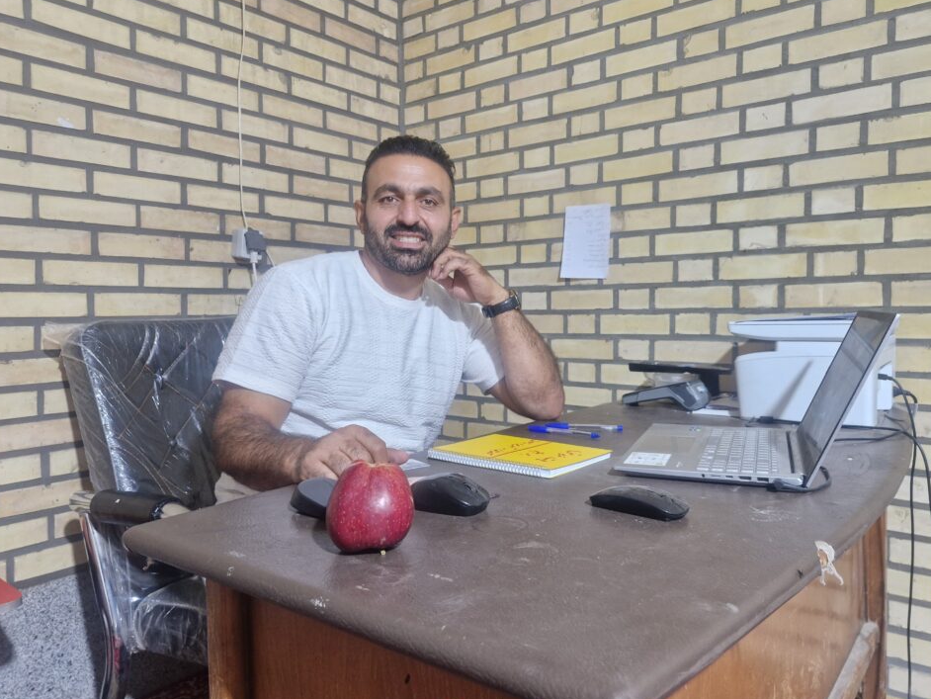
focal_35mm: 25
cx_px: 496
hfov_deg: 69.3
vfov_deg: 54.9
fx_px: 673
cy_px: 333
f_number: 1.8
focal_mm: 5.54
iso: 500
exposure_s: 1/50
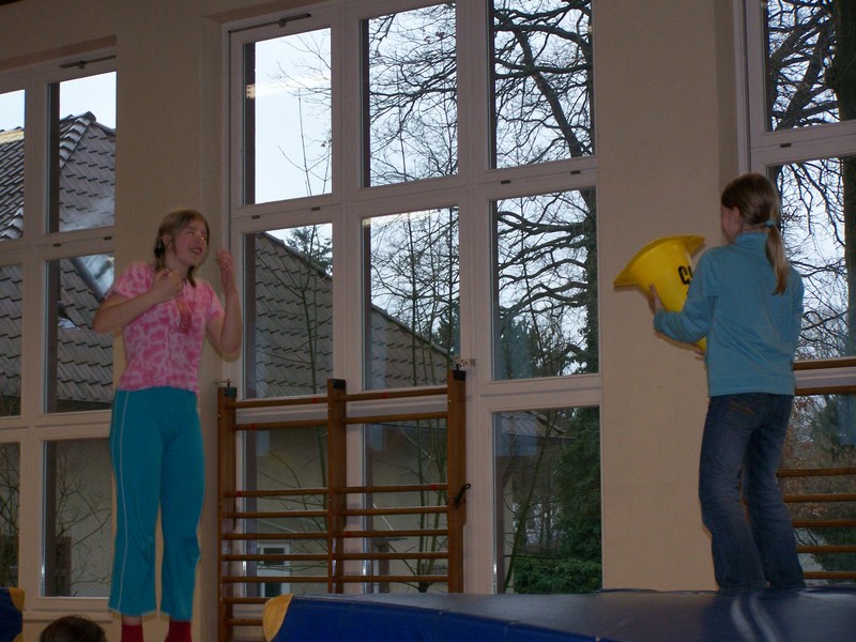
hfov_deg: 20.9
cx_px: 428
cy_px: 321
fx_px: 2324
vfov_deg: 15.7
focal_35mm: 94
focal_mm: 15.6
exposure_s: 1/80
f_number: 3.2
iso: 160
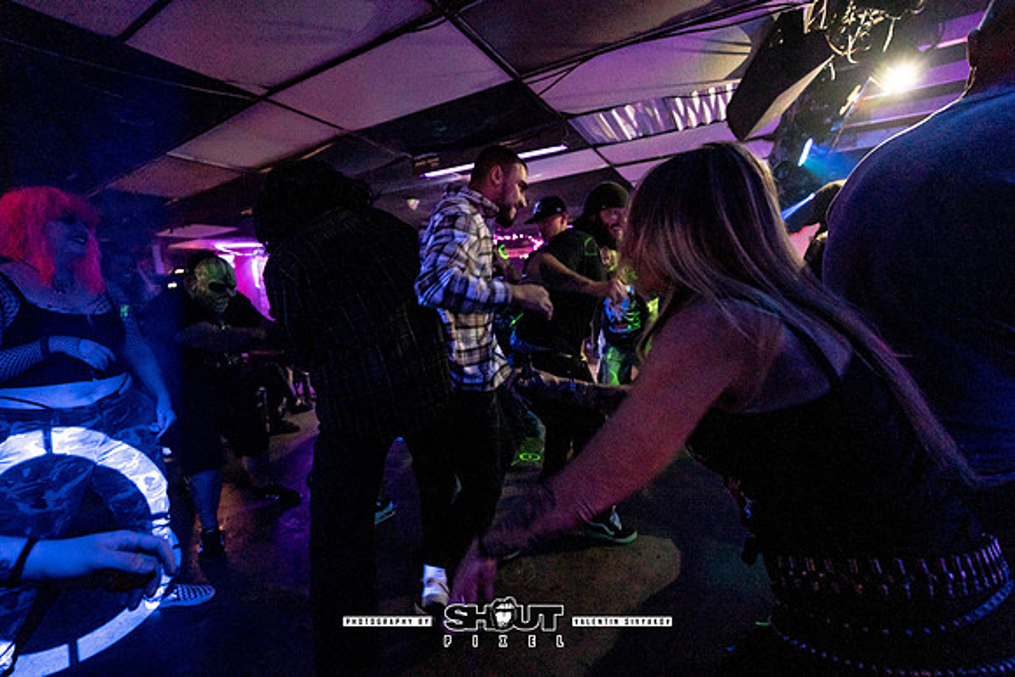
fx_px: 395
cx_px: 508
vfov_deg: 81.2
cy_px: 338
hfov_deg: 104.2
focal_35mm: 14
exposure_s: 1/200
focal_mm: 14
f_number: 2.8
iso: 3200
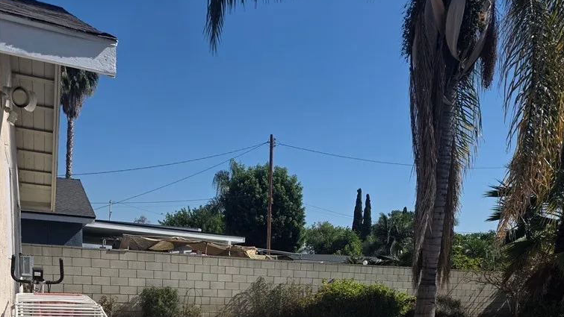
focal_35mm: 34
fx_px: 509
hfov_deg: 58.0
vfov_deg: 31.3
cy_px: 337
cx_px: 285
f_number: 1.7
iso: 80
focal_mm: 6.3
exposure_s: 1/7944
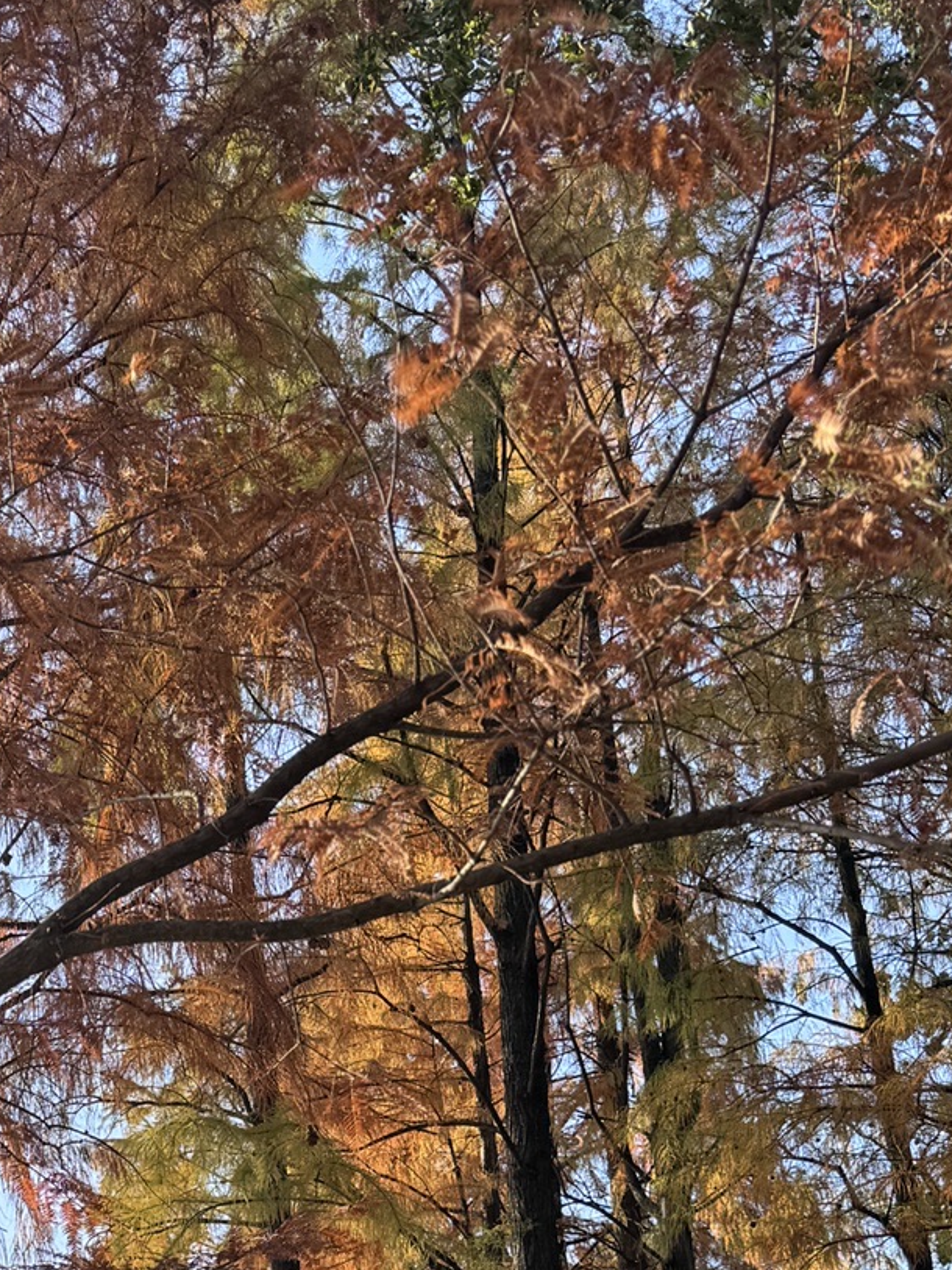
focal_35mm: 59
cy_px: 1370
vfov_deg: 29.7
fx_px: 2165
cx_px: 48
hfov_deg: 23.9
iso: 80
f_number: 1.78
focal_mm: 6.76
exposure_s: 1/621
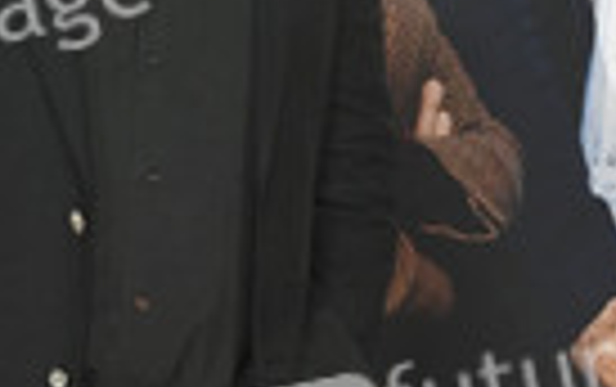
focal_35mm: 243
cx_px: 49
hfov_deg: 8.6
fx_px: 4085
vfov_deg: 5.4
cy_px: 216
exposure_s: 1/180
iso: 3200
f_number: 4.8
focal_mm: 82
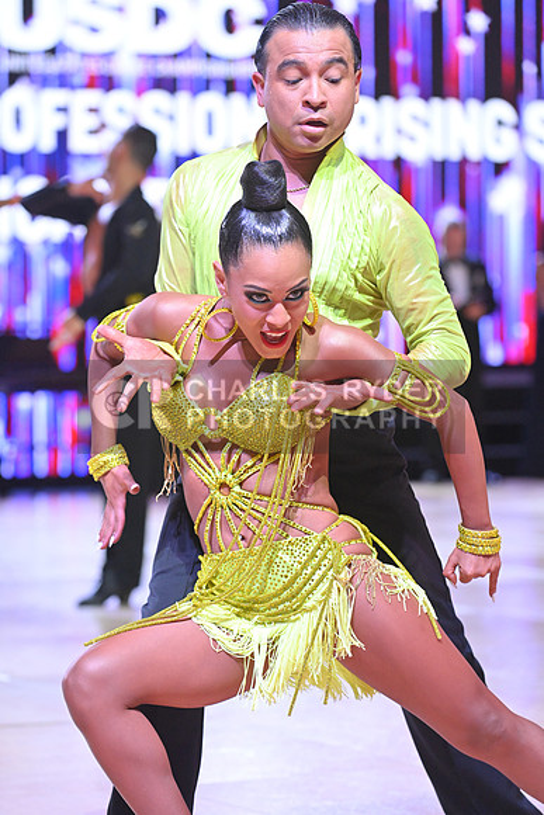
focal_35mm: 140
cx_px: 272
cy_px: 408
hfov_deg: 9.8
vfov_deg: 14.7
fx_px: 3171
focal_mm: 140
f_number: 5
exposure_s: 1/400
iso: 4000
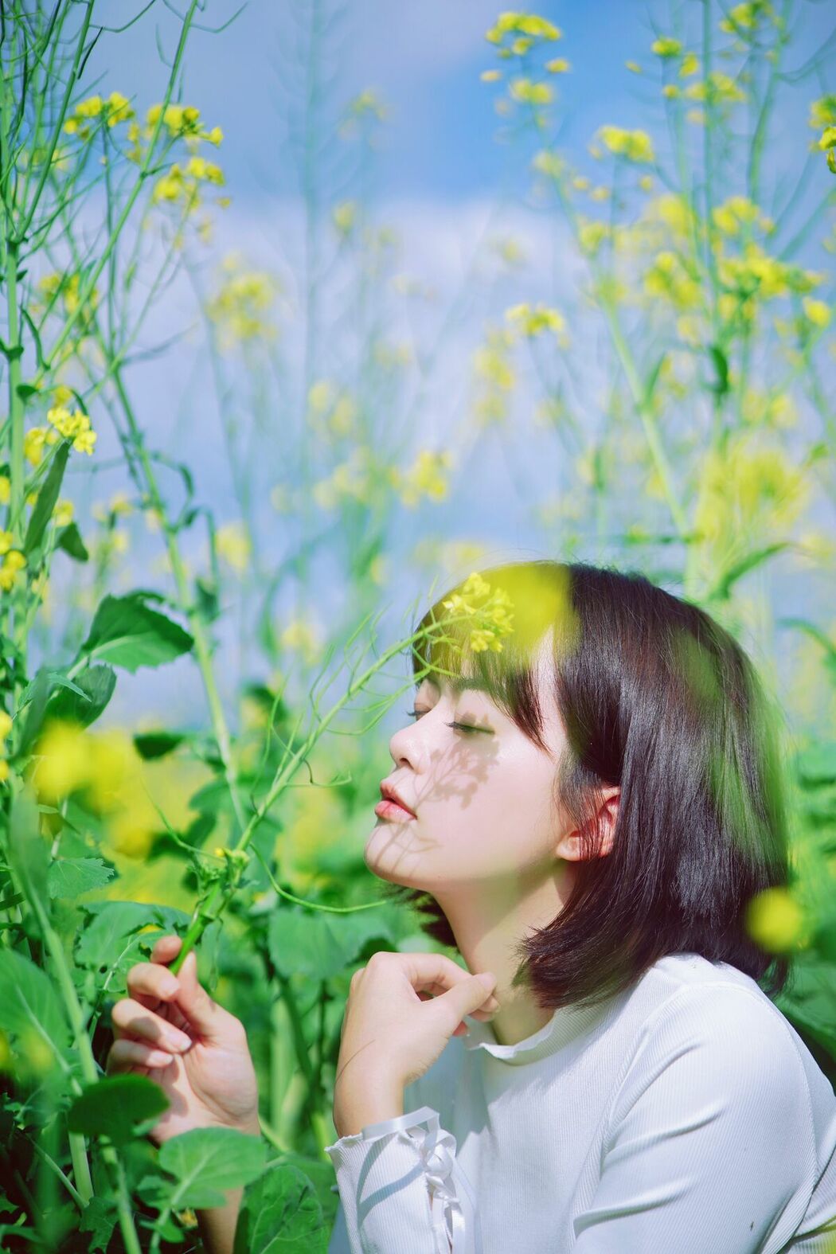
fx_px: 2961
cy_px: 627
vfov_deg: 23.9
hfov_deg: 16.1
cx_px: 418
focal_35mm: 85
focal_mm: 85
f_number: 2
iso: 100
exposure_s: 1/6400
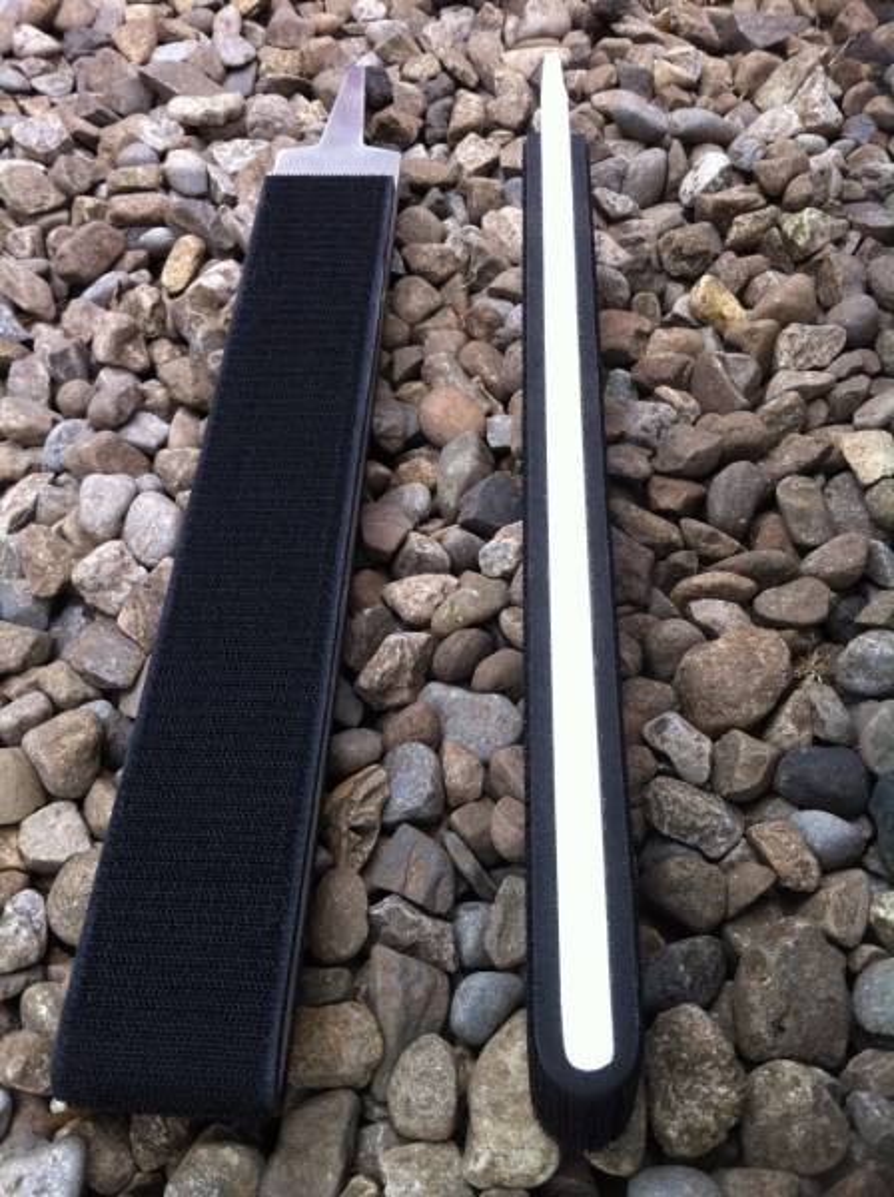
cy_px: 598
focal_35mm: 35
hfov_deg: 40.6
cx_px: 447
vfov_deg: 52.7
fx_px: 1209
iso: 80
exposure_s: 1/138
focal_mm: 3.85
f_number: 2.8
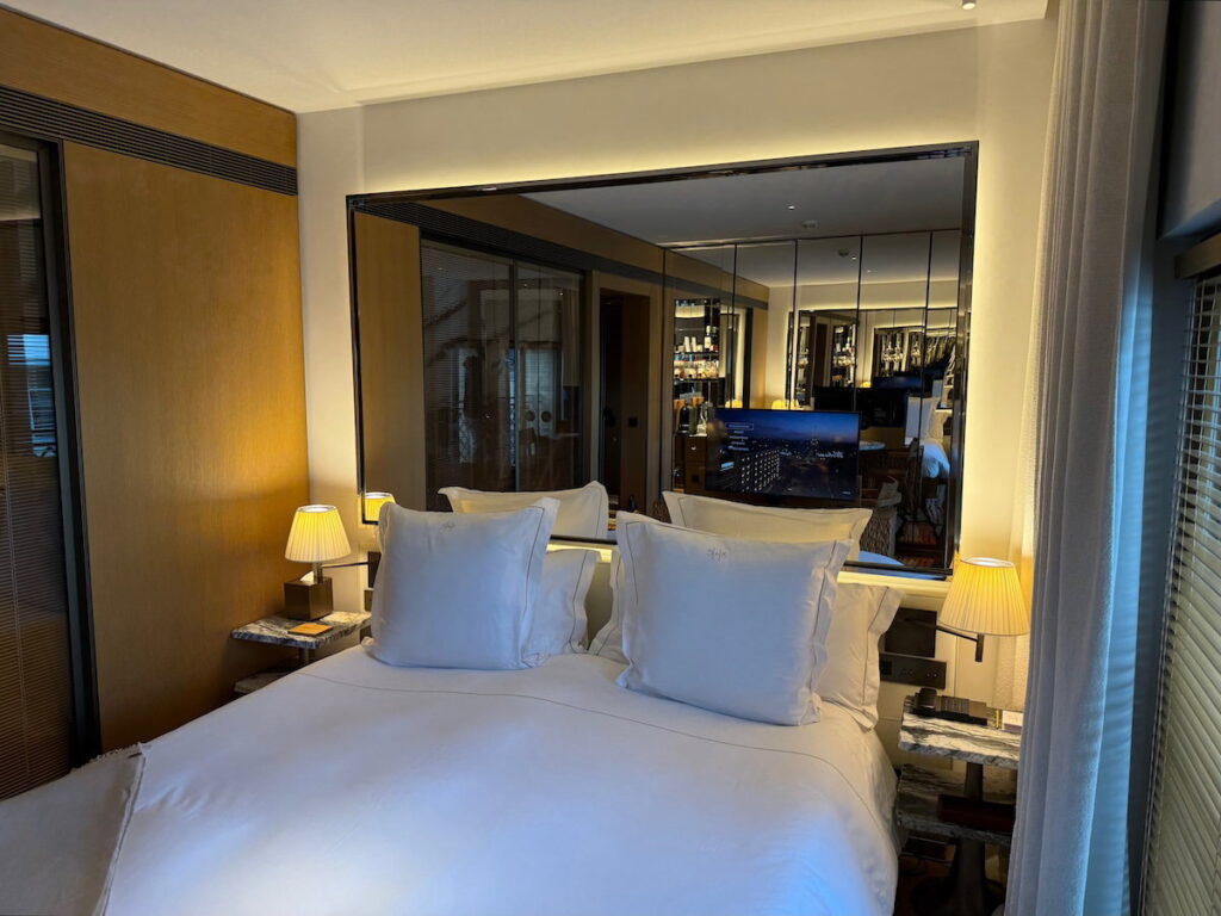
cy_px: 458
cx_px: 610
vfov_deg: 56.8
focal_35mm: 24
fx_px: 847
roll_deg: +0.5
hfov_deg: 71.6
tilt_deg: -6.8
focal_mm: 6.76
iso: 100
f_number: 1.78
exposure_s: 1/100
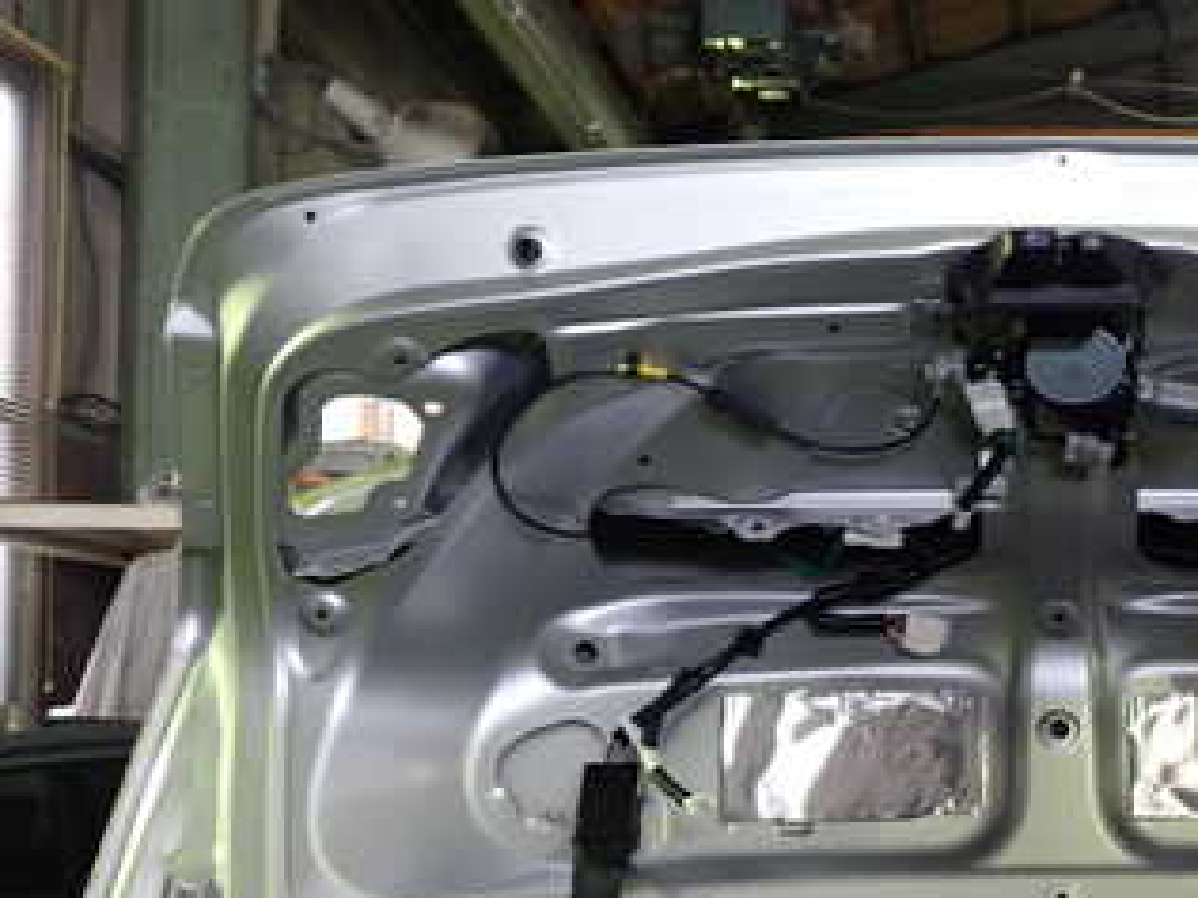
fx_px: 1973
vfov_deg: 25.5
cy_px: 610
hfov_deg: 31.9
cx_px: 1107
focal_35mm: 57
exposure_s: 1/30
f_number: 2.3
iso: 200
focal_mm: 5.4
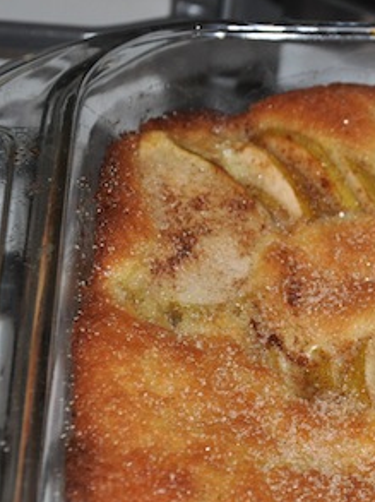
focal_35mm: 189
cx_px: 505
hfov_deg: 7.7
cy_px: 357
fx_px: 2736
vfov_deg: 10.5
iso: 800
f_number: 4.8
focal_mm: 48
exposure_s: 1/60
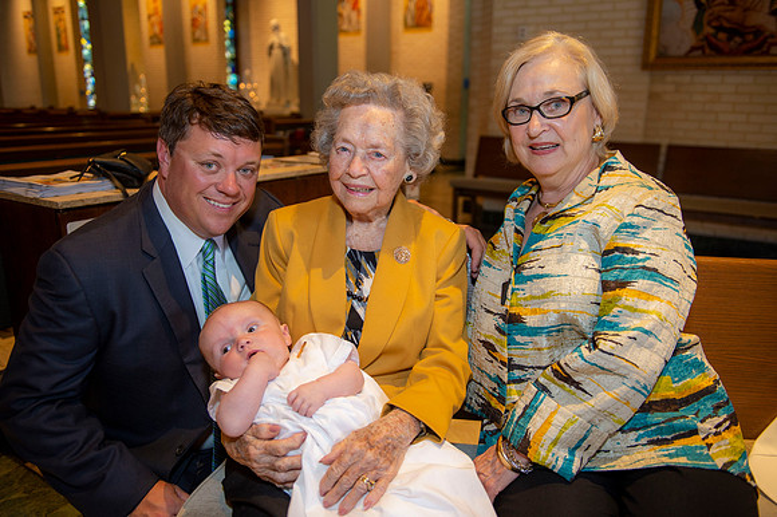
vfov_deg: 44.9
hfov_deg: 63.7
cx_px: 388
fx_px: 626
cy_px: 258
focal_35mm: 29
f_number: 2.8
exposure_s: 1/100
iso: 800
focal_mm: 29
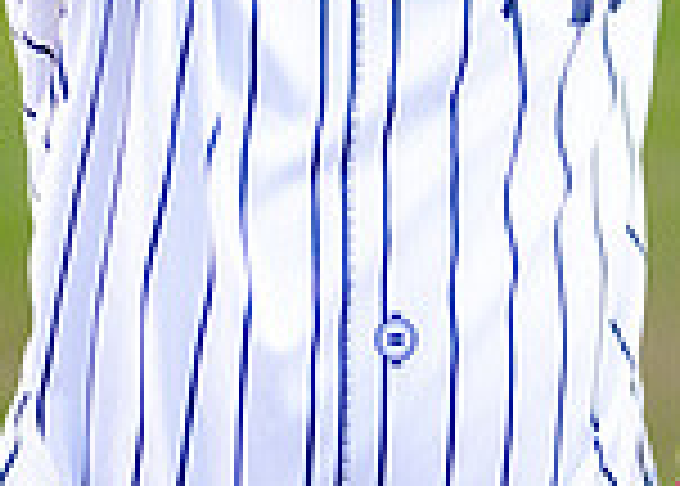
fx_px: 4463
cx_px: 339
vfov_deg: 6.1
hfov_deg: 8.7
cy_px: -335
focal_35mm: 231
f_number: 1.2
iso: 320
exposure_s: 1/500
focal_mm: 50
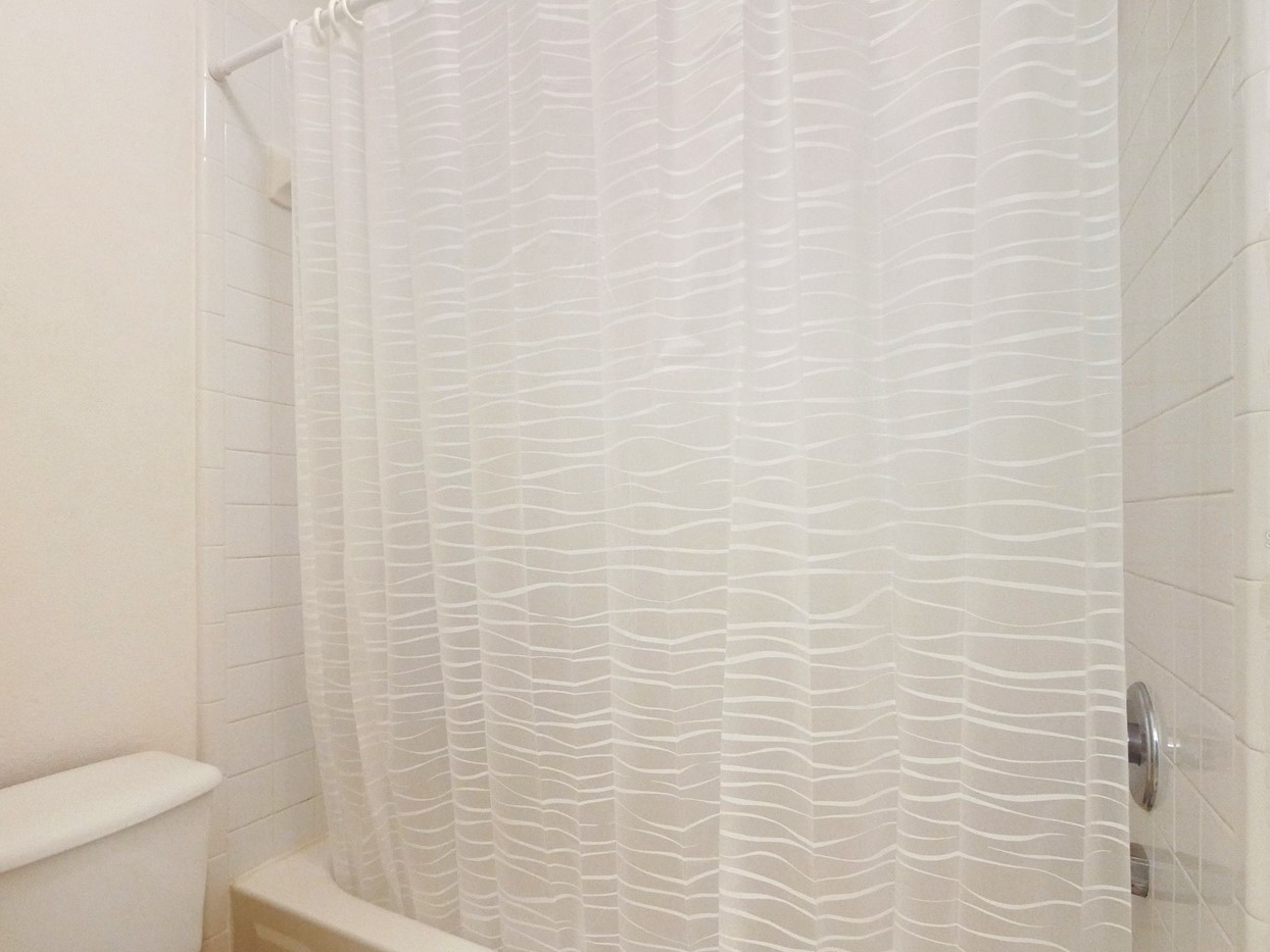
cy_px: 539
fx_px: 660
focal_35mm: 18
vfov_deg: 71.3
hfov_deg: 87.2
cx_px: 545
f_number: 4
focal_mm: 7
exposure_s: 1/60
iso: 2000
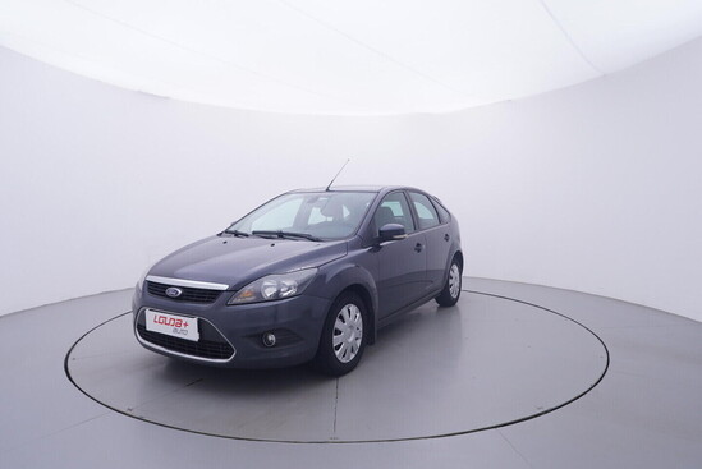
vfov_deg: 56.2
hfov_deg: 77.3
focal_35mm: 22
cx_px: 351
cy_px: 234
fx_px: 439
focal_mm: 15
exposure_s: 1/80
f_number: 5
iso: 200
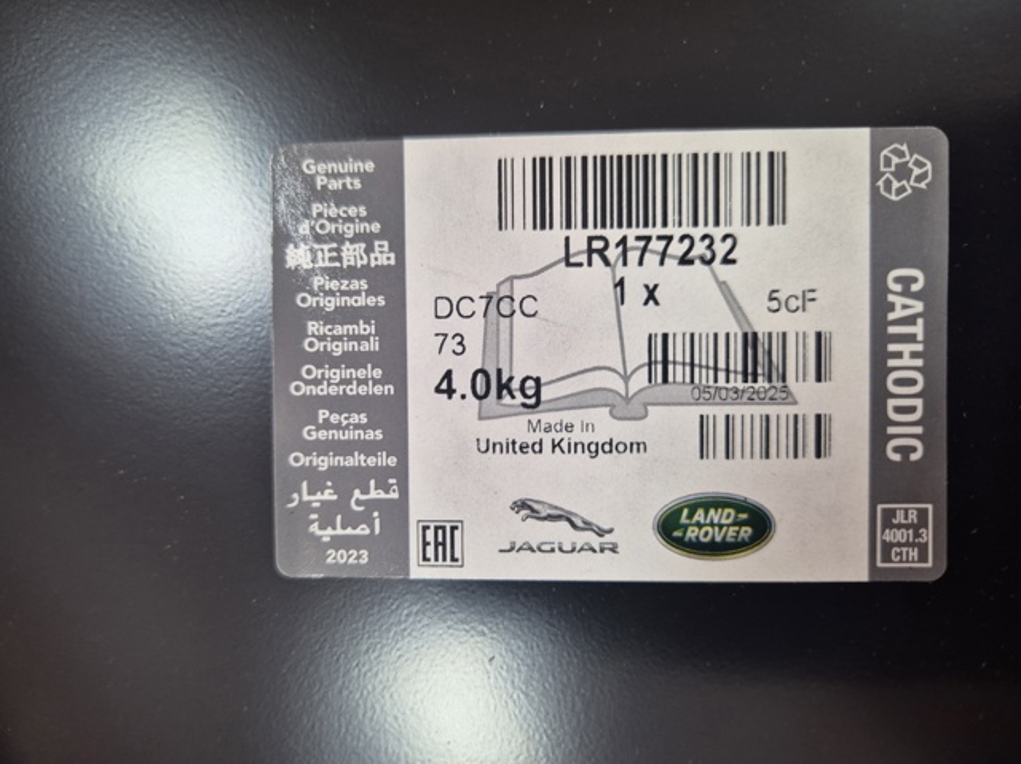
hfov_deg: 74.0
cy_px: 382
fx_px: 678
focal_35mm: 23
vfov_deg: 58.8
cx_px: 510
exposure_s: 1/100
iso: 250
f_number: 1.8
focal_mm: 5.4
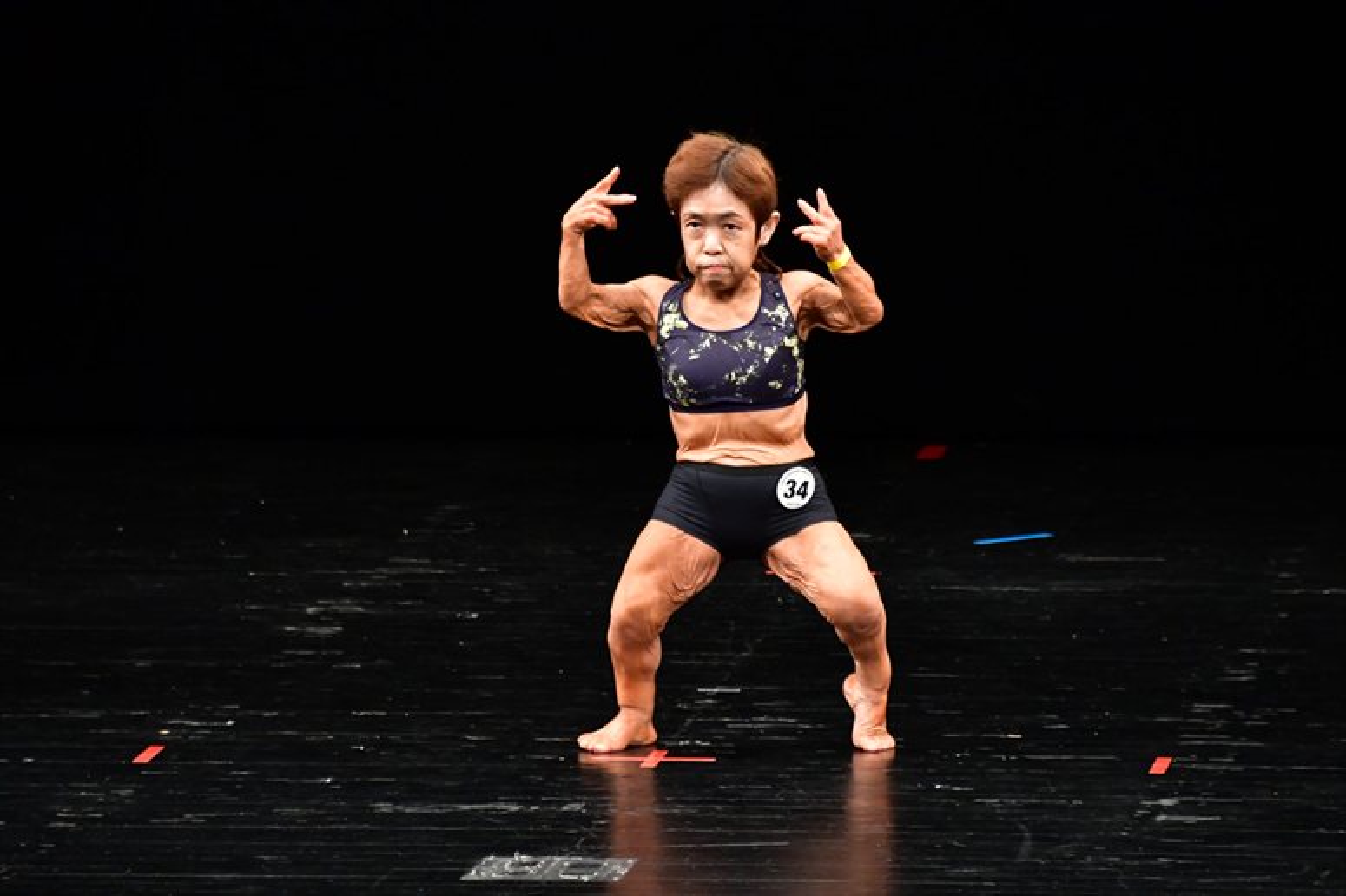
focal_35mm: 375
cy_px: 448
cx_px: 673
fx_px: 14014
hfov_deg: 5.5
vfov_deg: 3.7
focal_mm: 250
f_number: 5.6
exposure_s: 1/400
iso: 4000
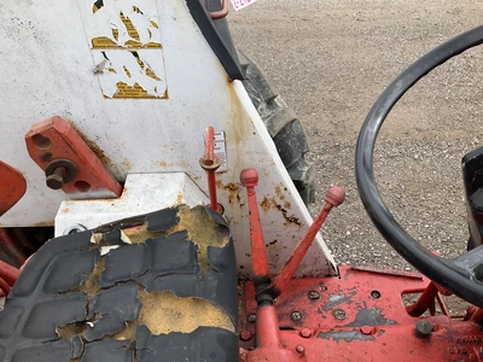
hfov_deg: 61.7
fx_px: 405
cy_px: 181
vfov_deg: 48.2
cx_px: 242
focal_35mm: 29
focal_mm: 3
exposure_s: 1/816
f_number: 1.8
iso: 25
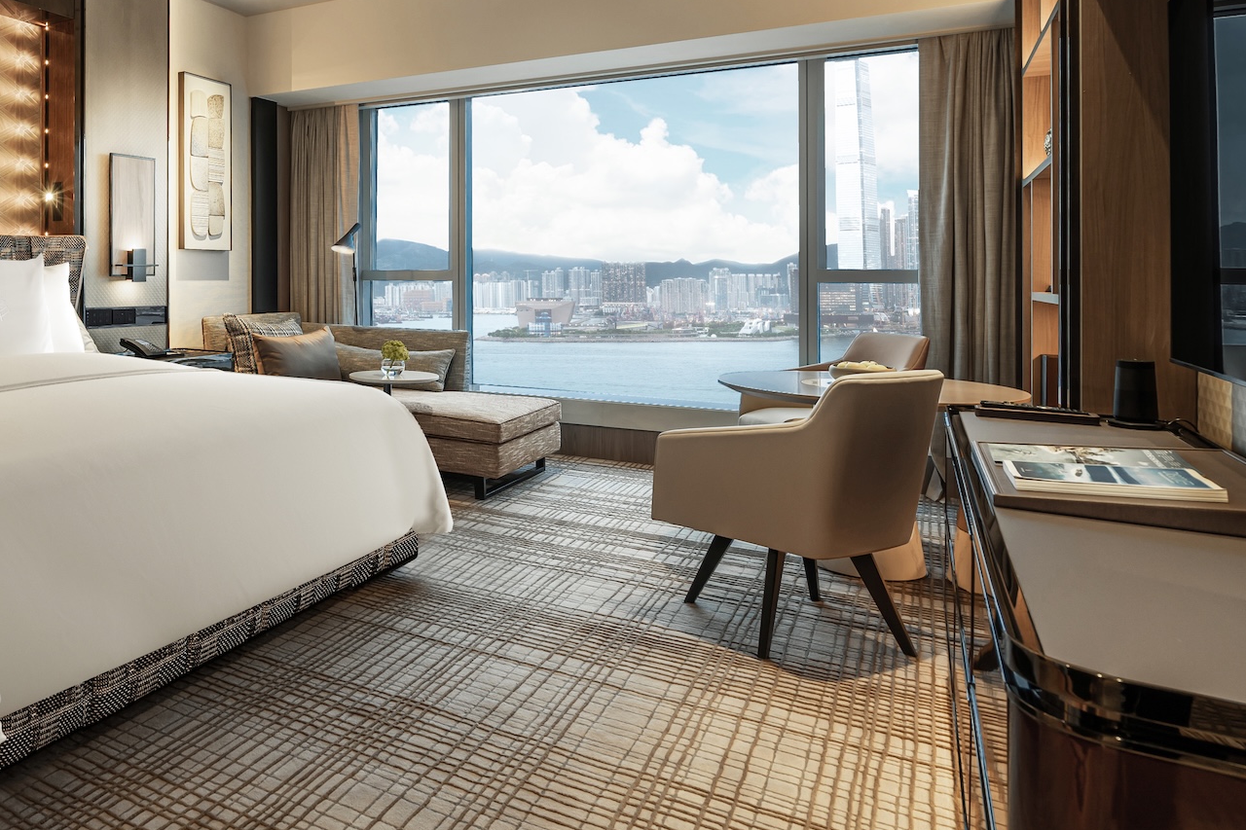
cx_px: 303
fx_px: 865
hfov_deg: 66.8
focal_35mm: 25
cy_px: 277
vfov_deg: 50.4
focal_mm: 16
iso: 100
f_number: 8
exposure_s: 1/2
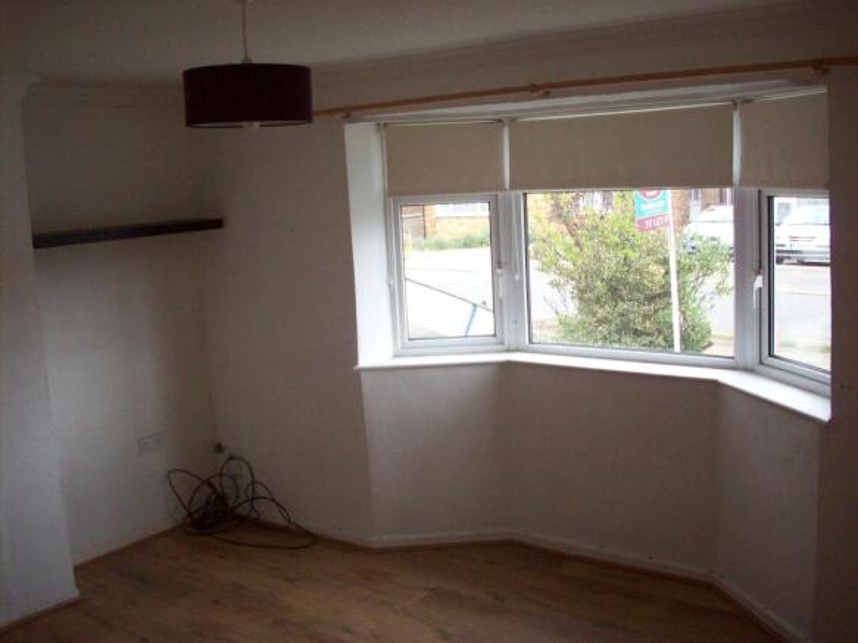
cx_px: 429
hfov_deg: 50.1
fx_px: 917
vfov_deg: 38.7
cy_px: 322
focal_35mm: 37
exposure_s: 1/165
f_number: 2.8
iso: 200
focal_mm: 6.2
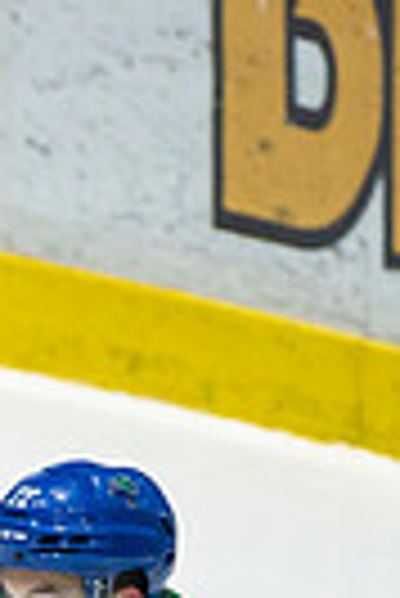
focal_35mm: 3067
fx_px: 50980
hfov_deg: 0.4
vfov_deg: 0.7
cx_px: -532
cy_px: 873
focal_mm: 600
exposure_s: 1/1000
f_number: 4
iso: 1600
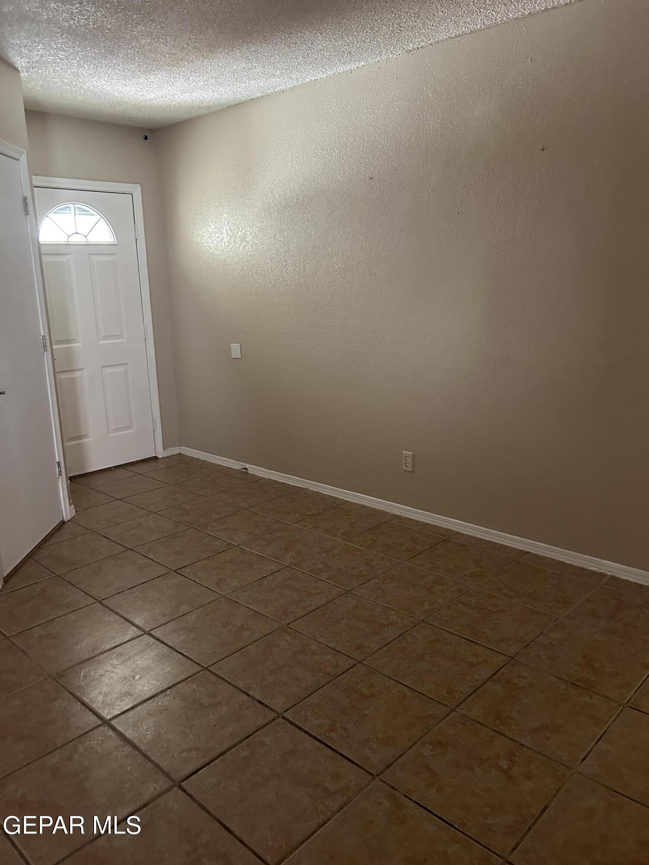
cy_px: 432
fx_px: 650
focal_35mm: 26
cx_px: 324
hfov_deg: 53.1
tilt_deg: -13.3
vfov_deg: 67.3
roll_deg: +1.9
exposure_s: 1/45
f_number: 1.5
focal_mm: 5.7
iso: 500
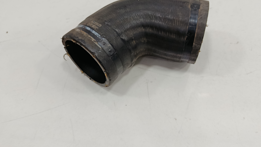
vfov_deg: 42.6
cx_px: 131
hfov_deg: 69.9
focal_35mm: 27
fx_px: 187
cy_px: 55
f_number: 1.7
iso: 936
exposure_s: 1/100
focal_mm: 5.24
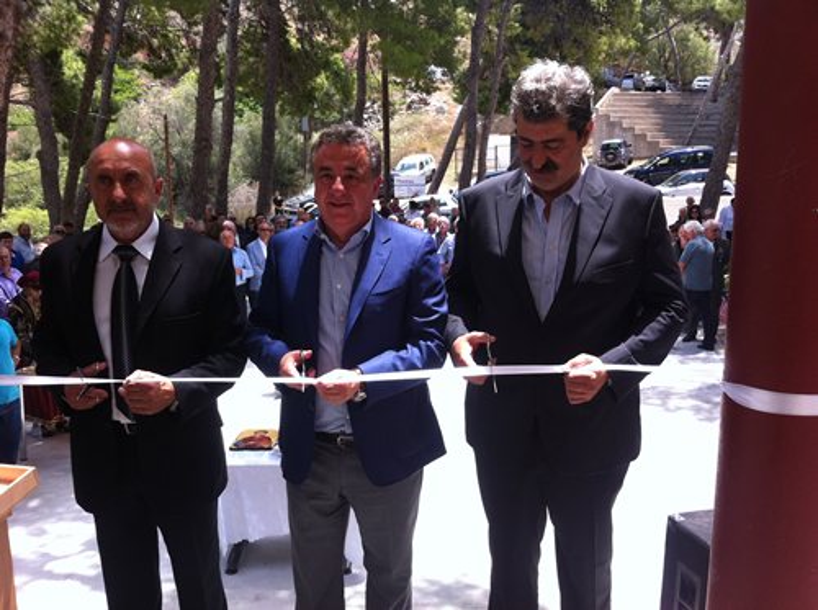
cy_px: 305
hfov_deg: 52.7
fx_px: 825
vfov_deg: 40.6
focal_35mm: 35
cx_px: 409
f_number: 2.8
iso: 80
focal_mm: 3.85
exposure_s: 1/287
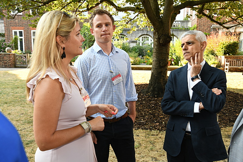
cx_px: 122
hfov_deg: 55.8
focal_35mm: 34
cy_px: 81
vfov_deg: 38.9
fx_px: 229
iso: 400
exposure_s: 1/60
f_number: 6.3
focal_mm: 34
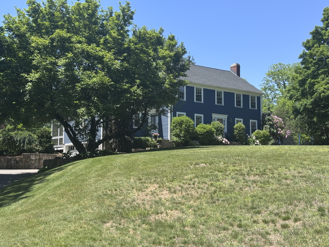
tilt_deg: +5.4
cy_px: 124
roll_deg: -0.4
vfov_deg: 30.3
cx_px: 164
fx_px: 456
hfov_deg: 39.7
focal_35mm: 48
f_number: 1.78
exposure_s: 1/2415
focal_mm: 6.76
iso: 64
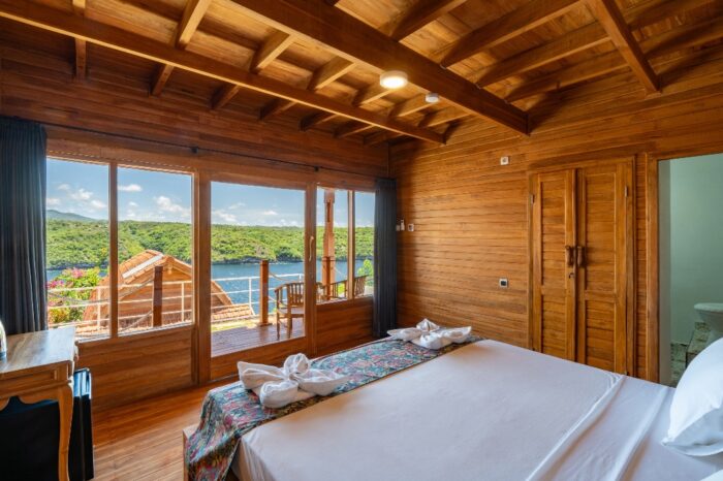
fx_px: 321
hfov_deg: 96.8
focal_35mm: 16
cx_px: 362
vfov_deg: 73.7
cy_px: 240
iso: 200
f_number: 16
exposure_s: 1/13
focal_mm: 16
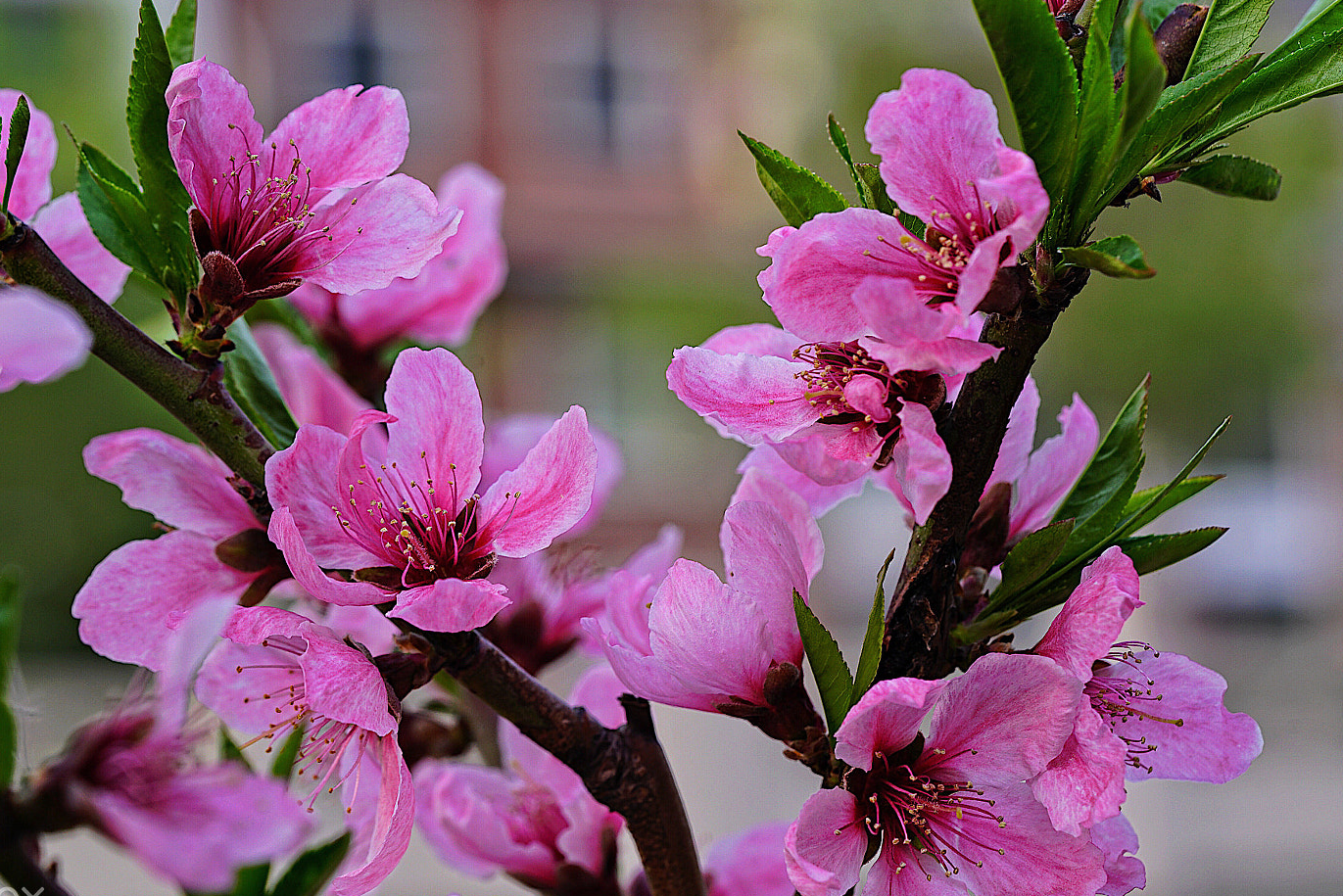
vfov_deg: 13.0
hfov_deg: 19.4
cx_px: 585
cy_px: 516
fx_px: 3918
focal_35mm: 105
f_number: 7.1
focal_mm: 90
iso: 250
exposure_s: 1/100
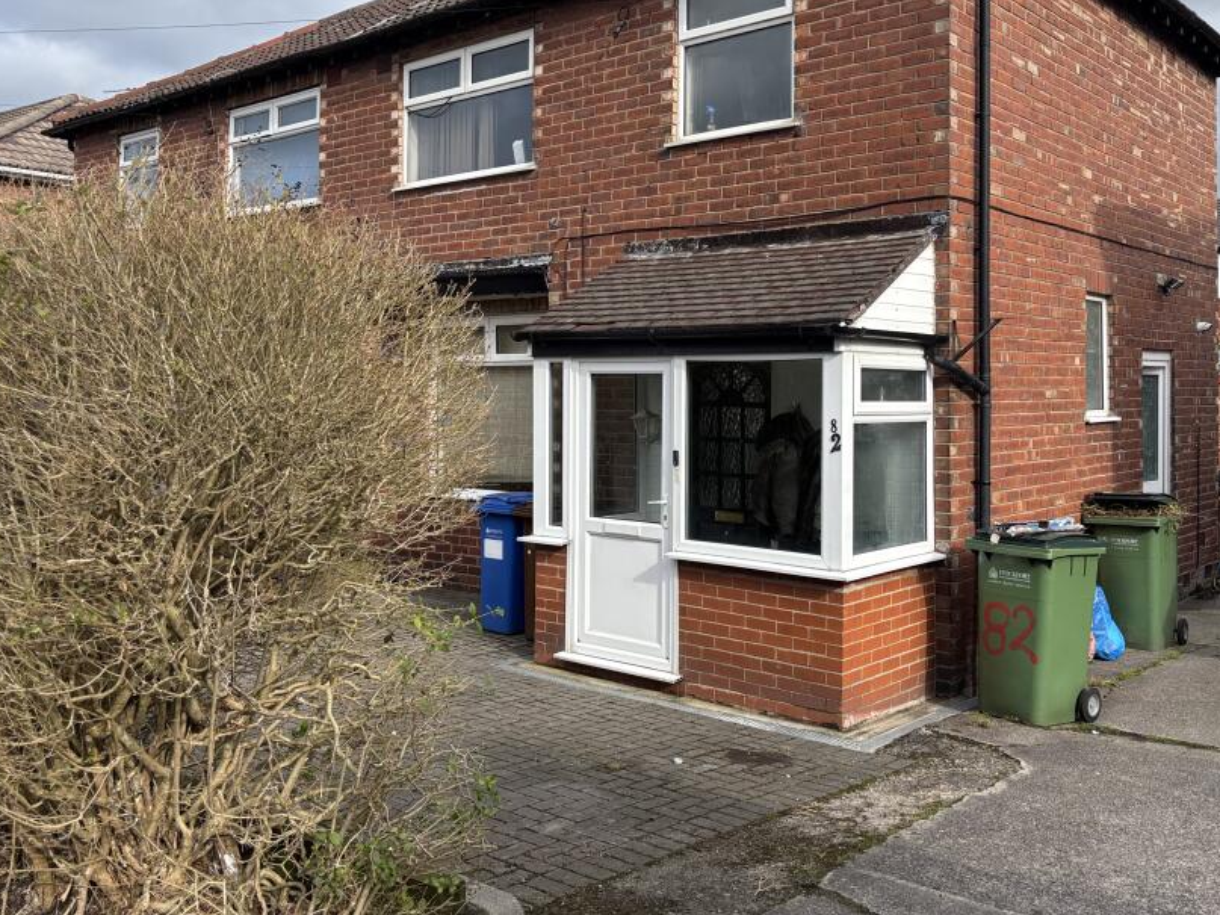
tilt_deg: +2.0
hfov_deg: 55.3
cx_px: 670
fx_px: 1163
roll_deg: -1.4
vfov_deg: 42.7
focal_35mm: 33
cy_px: 360
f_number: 1.6
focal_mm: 5.96
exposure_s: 1/1418
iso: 50
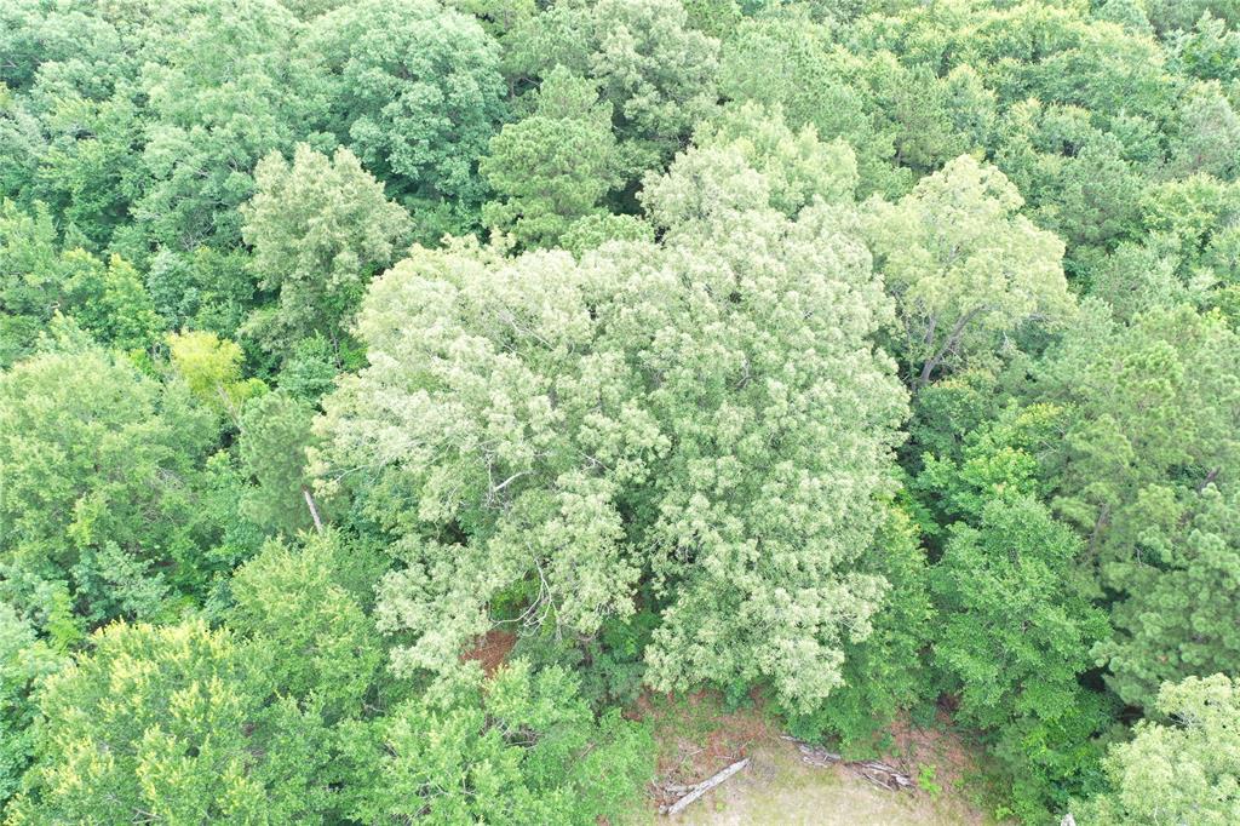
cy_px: 413
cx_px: 620
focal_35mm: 28
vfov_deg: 46.4
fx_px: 964
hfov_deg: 65.5
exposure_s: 1/80
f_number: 3.5
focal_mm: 10.26
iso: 100
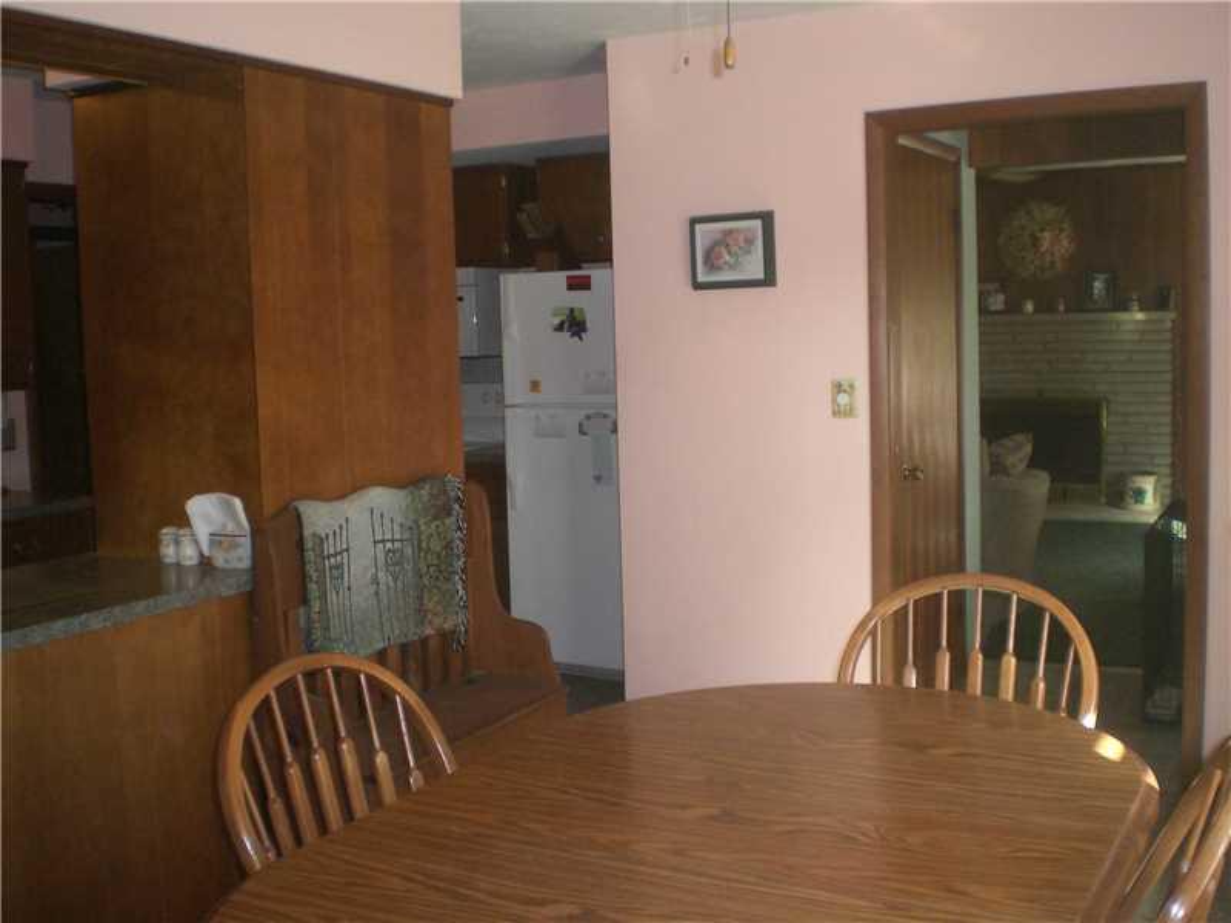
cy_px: 462
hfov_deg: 49.0
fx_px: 1351
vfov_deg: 37.7
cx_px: 616
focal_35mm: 38
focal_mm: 6.3
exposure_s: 1/60
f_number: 3.1
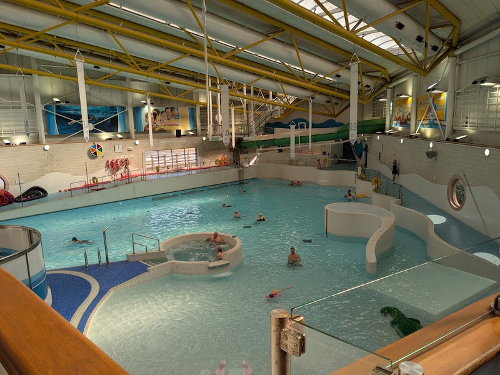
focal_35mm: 27
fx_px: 390
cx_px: 250
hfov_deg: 65.3
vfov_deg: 51.4
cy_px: 188
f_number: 1.73
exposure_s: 1/668
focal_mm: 4.38
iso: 47
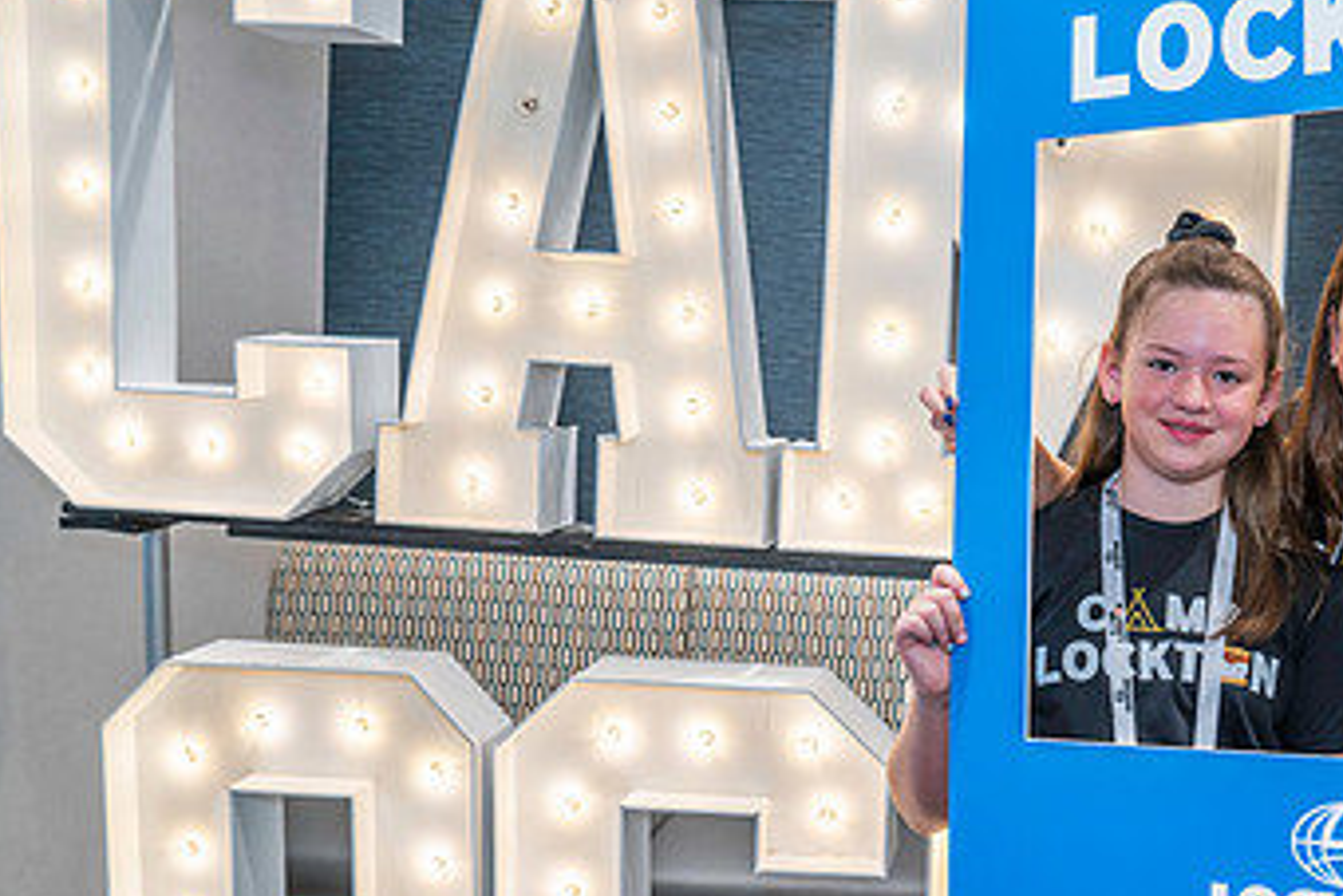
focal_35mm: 41
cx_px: 1102
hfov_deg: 44.7
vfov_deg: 32.6
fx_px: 1530
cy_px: 515
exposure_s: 1/160
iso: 800
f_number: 4
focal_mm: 24
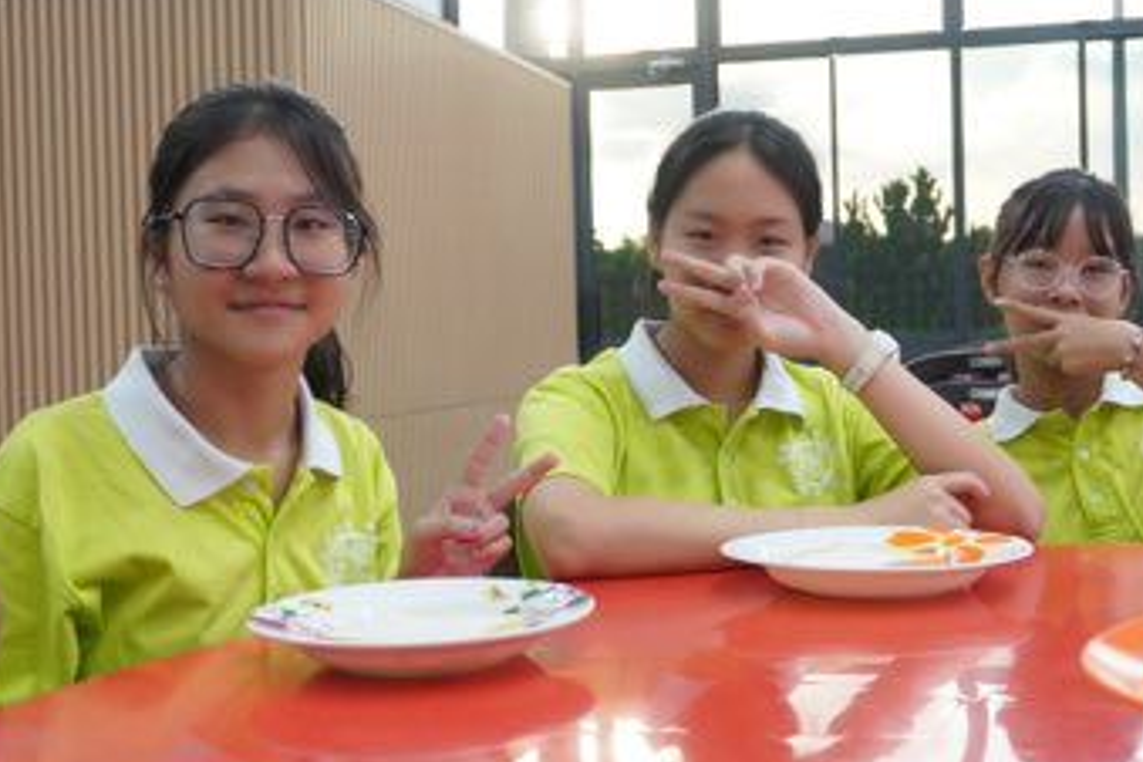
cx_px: 657
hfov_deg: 38.8
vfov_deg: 26.5
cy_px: 361
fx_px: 1619
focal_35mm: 51
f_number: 4.5
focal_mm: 24
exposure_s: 1/160
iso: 2500
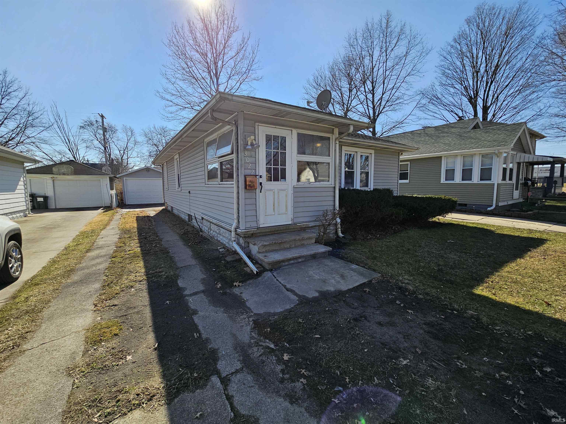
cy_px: 212
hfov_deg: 106.2
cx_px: 283
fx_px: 213
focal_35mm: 13
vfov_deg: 89.9
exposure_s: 1/1844
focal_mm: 2.2
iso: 50
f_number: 2.2
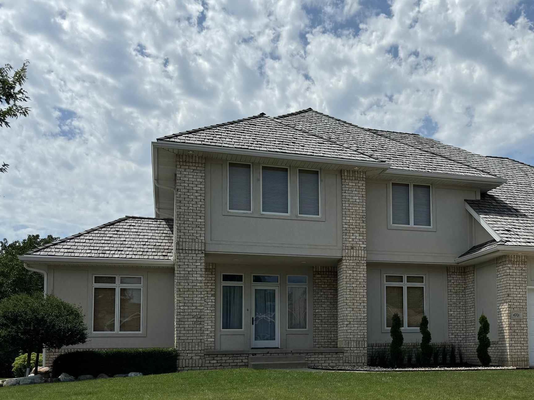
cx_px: 422
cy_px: 298
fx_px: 663
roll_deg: +0.7
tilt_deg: +3.1
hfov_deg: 42.0
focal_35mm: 43
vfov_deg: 33.0
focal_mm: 6.76
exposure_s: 1/7937
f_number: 1.78
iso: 80
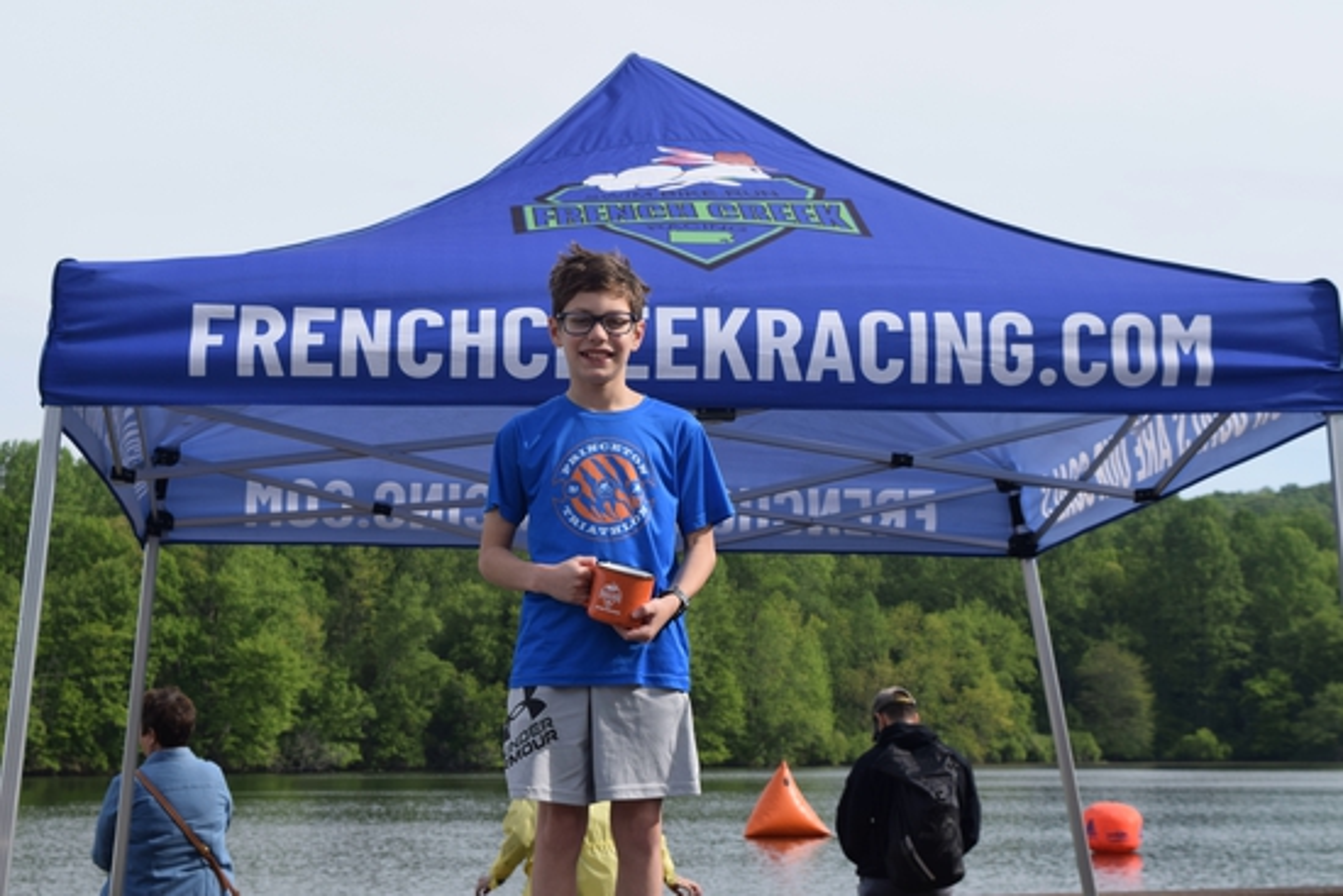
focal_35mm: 69
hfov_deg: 29.2
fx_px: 2575
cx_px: 672
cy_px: 448
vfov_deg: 19.7
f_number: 9
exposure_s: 1/320
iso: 200
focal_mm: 46
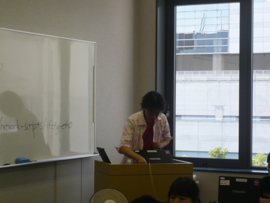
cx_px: 135
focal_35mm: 100
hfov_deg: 19.6
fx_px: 780
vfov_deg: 14.8
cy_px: 102
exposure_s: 1/30
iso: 160
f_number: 5.6
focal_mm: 16.4
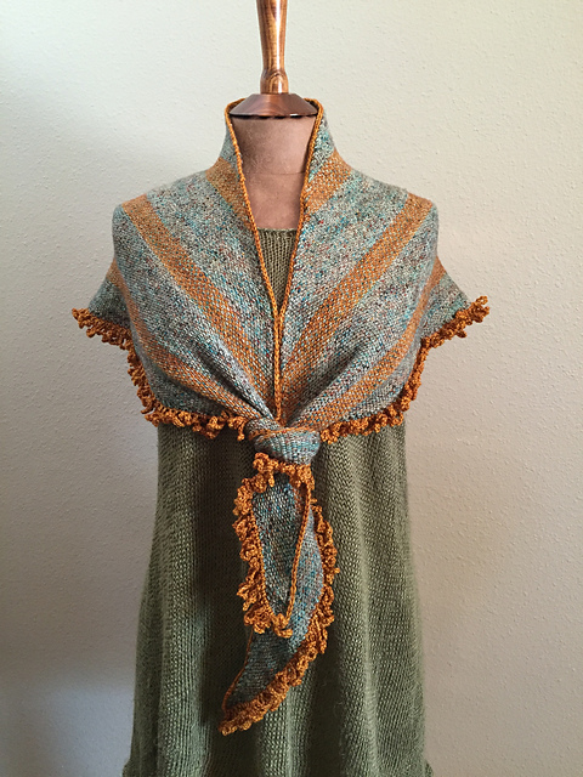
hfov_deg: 48.2
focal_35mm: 29
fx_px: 651
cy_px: 388
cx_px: 292
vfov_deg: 61.7
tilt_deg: -8.7
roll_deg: +2.1
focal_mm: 4.15
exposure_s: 1/30
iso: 160
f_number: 2.2
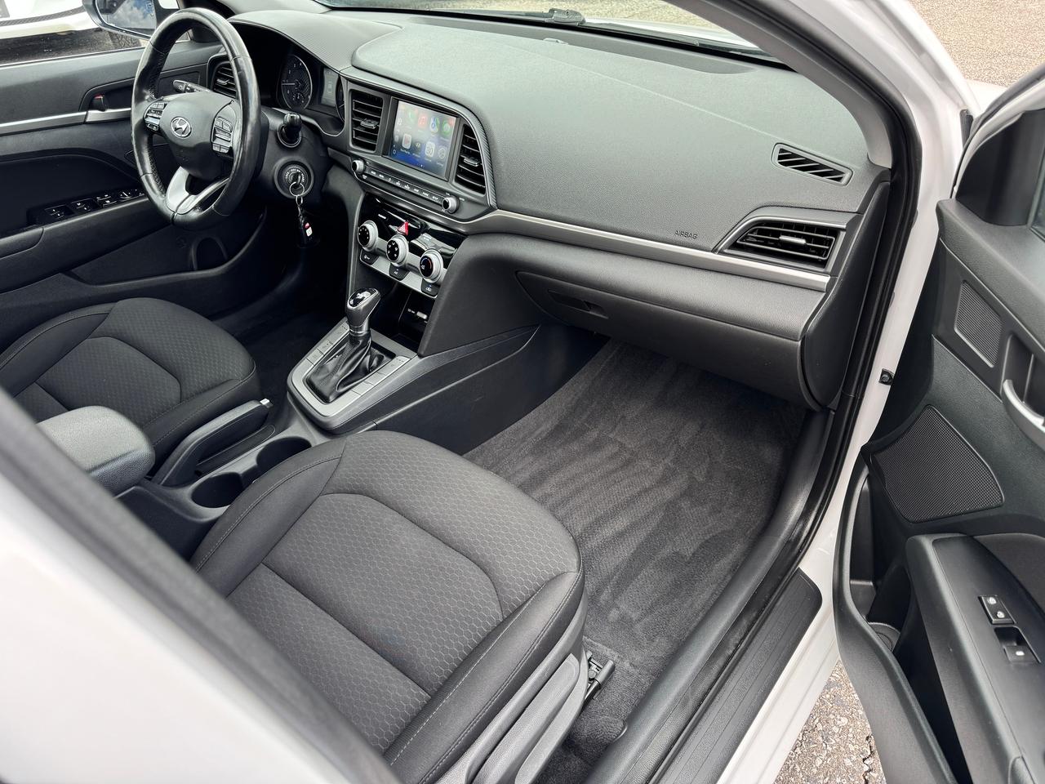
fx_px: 725
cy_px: 392
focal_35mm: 24
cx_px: 522
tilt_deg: -37.5
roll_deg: +1.2
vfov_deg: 56.8
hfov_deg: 71.6
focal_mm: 6.76
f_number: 1.78
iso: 64
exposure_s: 1/134
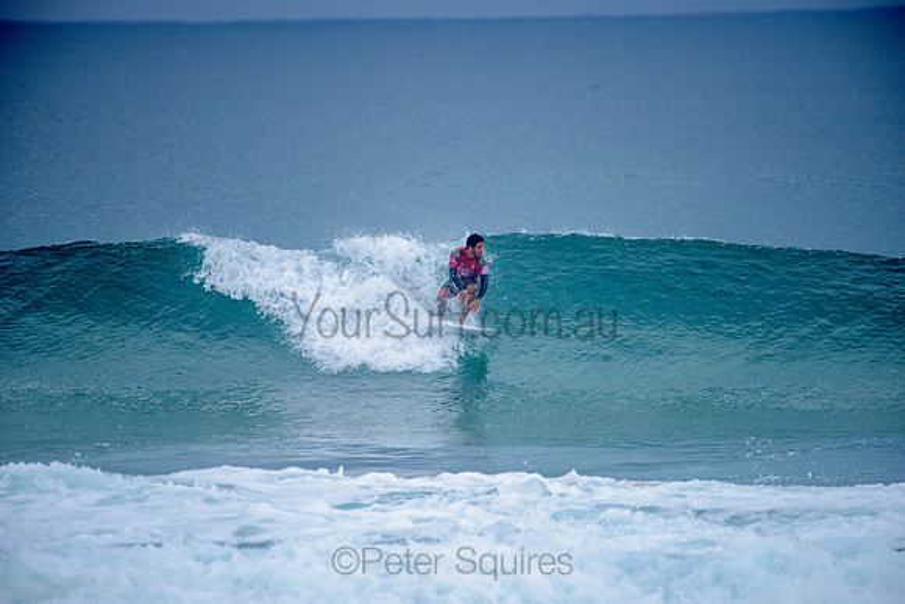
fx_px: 12572
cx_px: 452
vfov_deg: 2.8
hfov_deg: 4.1
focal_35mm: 500
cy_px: 302
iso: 360
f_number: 5.6
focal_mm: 500
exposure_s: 1/2000
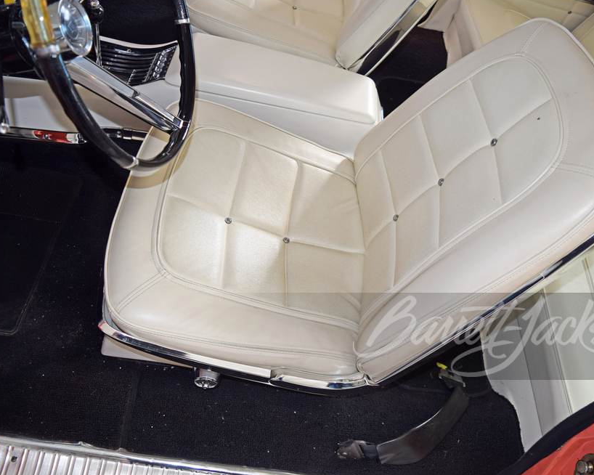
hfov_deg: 56.9
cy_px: 236
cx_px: 343
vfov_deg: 47.1
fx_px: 545
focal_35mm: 31
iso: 125
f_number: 3.5
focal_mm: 18
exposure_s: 1/100
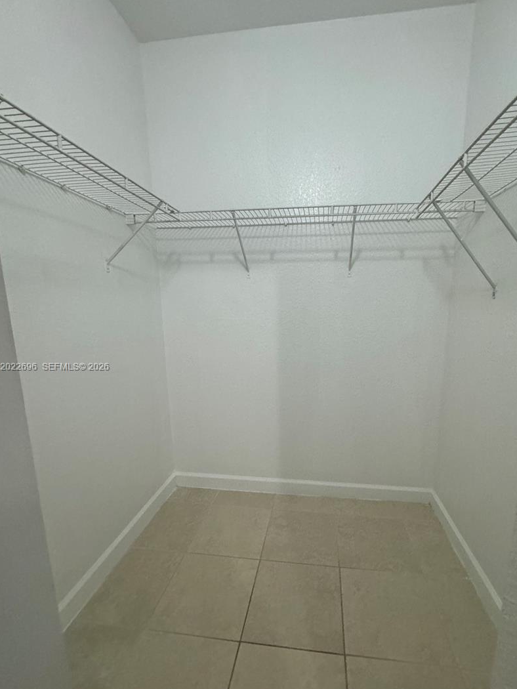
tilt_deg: -10.0
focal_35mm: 16
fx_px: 318
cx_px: 283
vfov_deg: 94.3
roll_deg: -1.9
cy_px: 367
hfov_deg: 77.9
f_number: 2.2
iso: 320
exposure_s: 1/120
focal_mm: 2.22
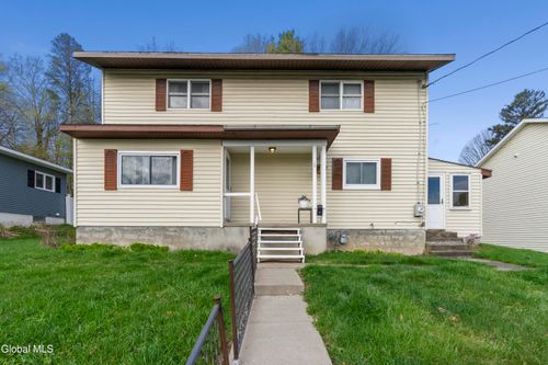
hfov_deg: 96.8
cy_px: 182
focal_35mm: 16
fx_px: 243
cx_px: 274
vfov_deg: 73.7
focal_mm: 16
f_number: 8
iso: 640
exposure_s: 1/1250
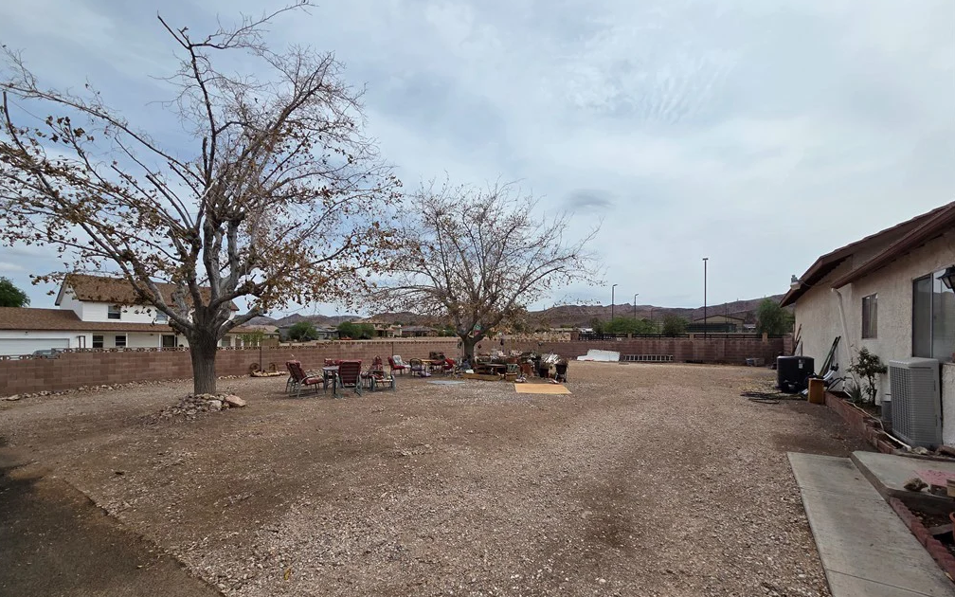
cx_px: 472
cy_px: 337
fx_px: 364
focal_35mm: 14
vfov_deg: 78.3
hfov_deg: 105.3
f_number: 2.2
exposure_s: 1/4385
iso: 50
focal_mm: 2.2
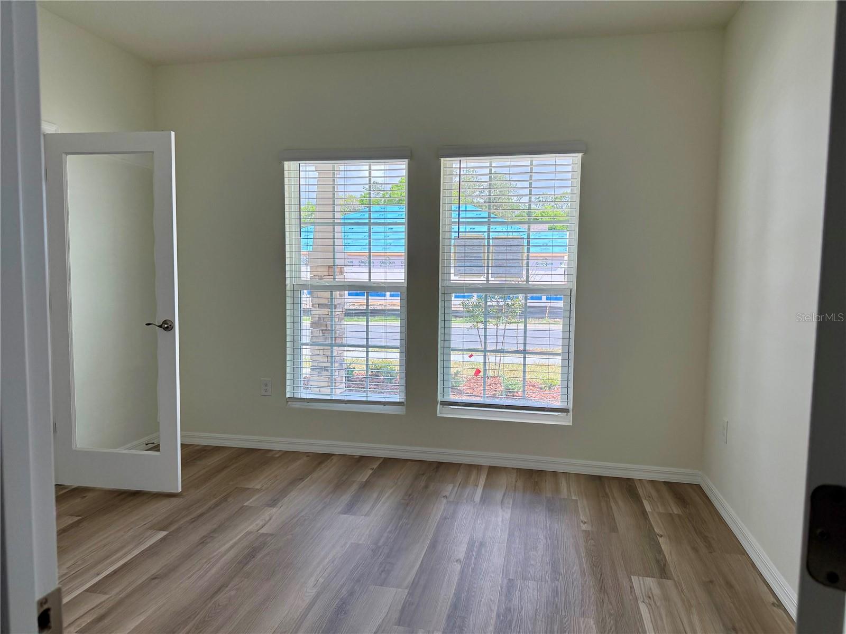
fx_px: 587
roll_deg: -1.0
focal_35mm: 24
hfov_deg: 71.6
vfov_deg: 56.8
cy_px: 317
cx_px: 423
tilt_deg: -4.5
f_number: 1.78
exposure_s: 1/453
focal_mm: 6.76
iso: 100
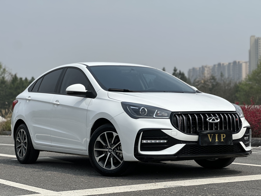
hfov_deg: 25.3
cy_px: 98
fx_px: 581
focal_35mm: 77
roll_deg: -0.8
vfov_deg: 19.1
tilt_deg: +3.5
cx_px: 130
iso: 32
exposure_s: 1/1393
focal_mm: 9
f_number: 2.8
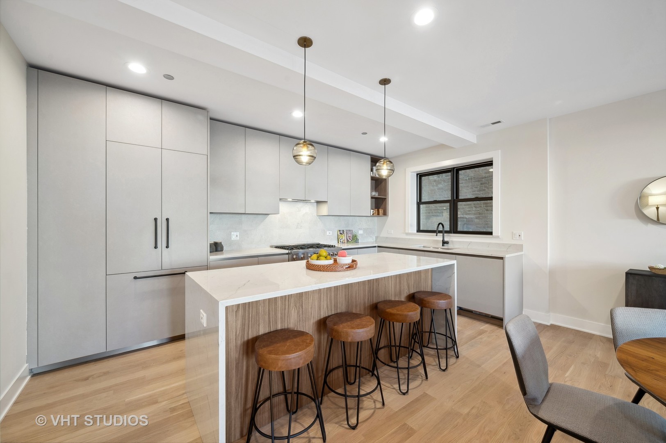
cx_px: 333
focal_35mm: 14
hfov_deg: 104.3
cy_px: 222
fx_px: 259
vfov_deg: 81.1
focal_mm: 14
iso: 320
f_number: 8
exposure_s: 1/4
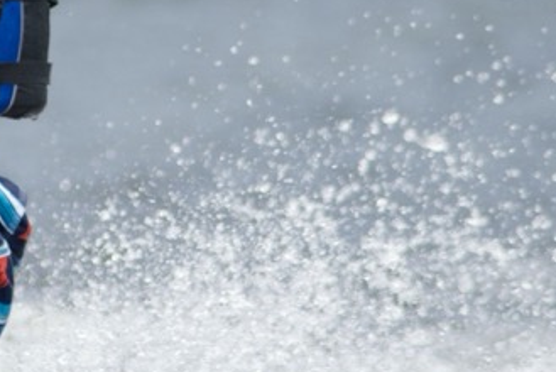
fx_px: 18024
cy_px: 90
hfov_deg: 1.8
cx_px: 54
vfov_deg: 1.2
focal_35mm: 1166
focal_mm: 300
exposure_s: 1/1250
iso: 400
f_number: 5.6
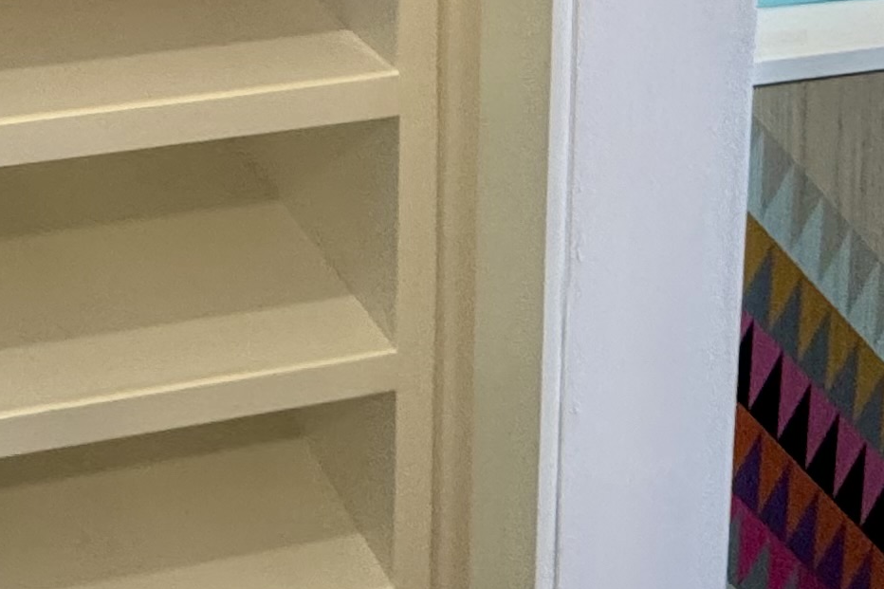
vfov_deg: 19.2
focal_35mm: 63
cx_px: 49
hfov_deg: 30.2
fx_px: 1547
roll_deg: +1.5
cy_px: -258
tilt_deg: -11.7
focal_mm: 2.22
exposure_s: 1/60
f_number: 2.2
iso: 250
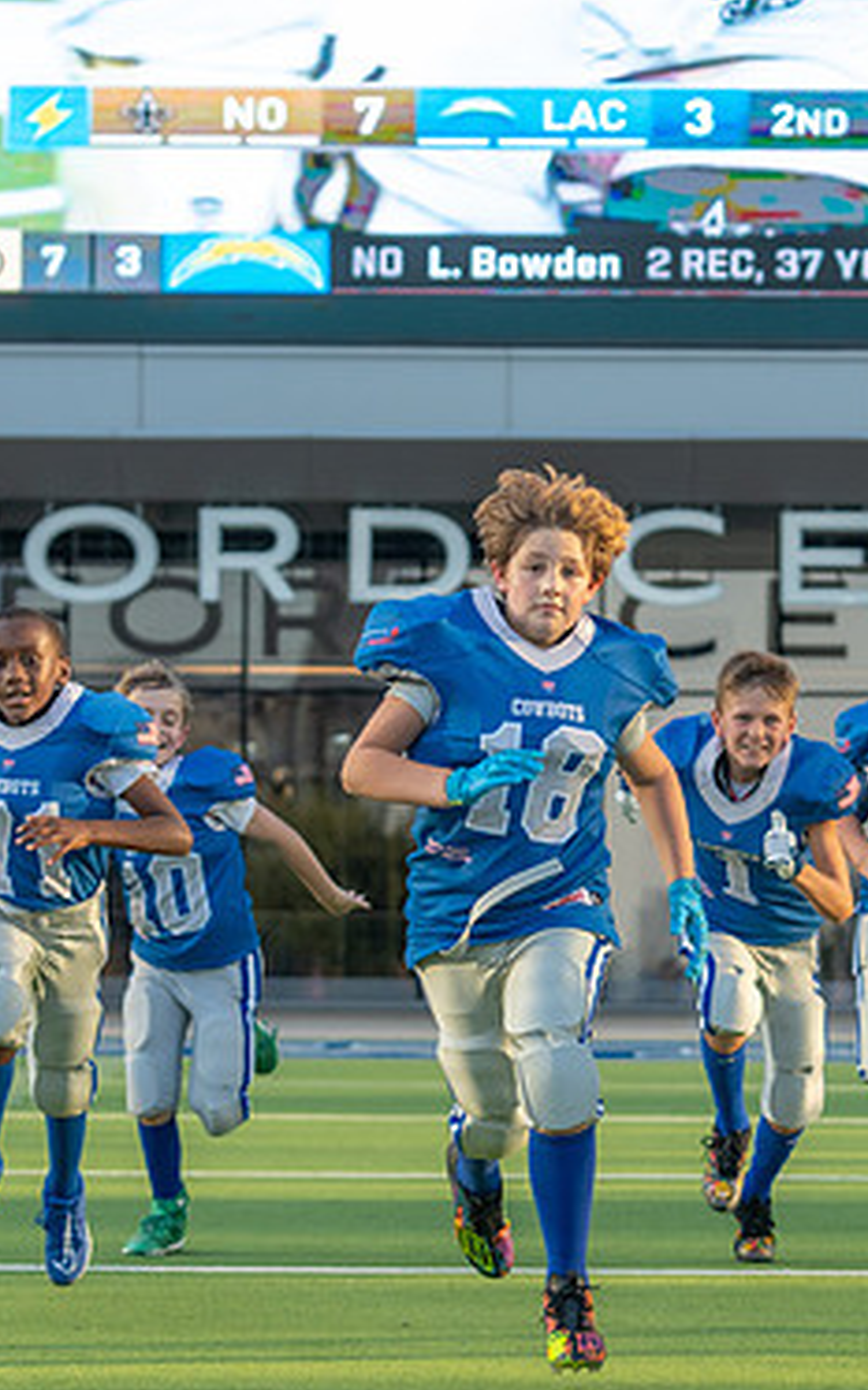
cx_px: 593
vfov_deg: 14.6
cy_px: 868
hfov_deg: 9.2
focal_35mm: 143
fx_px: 5415
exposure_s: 1/1250
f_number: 3.5
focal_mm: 70
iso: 500
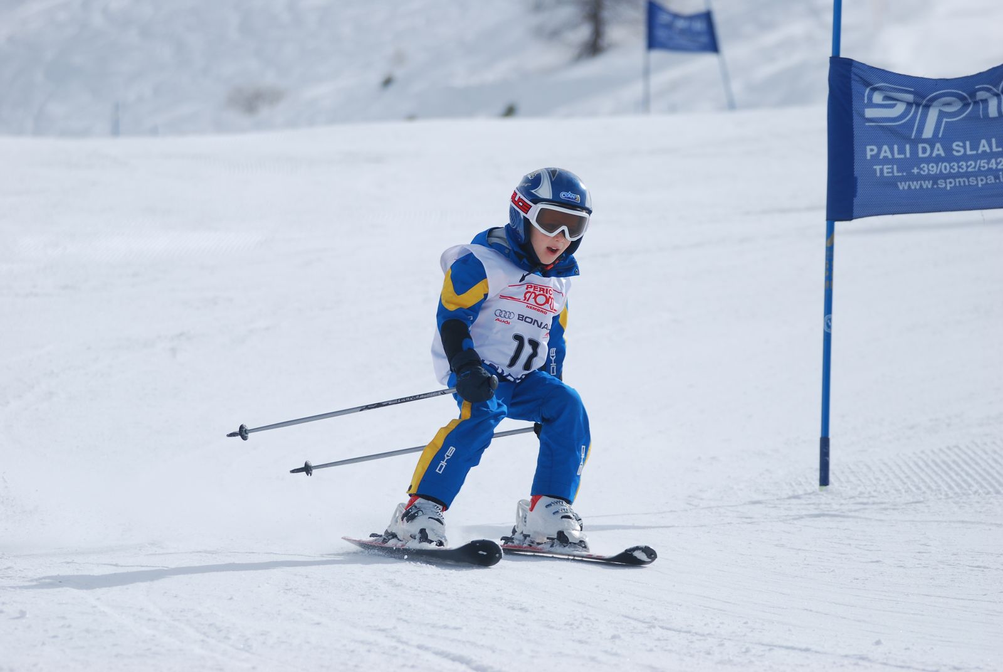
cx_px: 502
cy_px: 336
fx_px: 6904
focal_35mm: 248
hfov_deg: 8.3
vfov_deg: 5.6
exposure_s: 1/1250
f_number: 5.3
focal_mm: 165
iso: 100
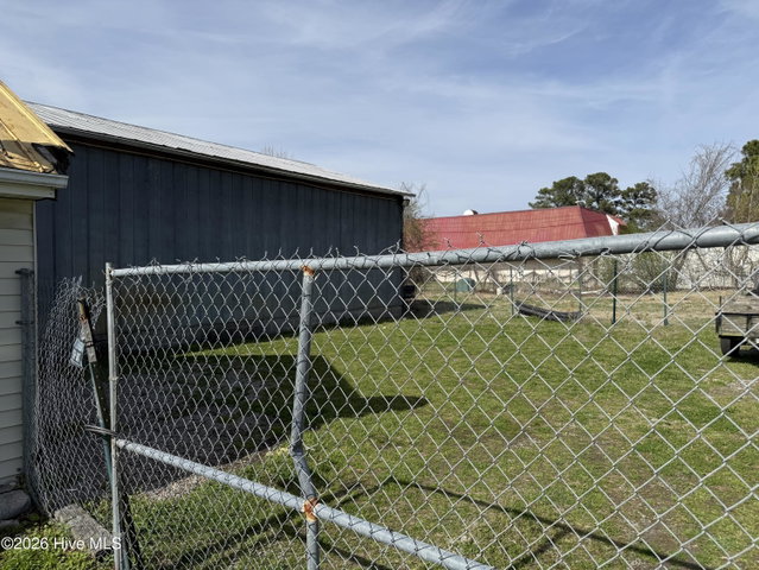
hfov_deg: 71.6
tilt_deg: -0.7
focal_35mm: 24
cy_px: 285
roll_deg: +0.5
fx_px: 527
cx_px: 380
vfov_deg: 56.9
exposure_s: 1/6173
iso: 80
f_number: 1.78
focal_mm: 6.76
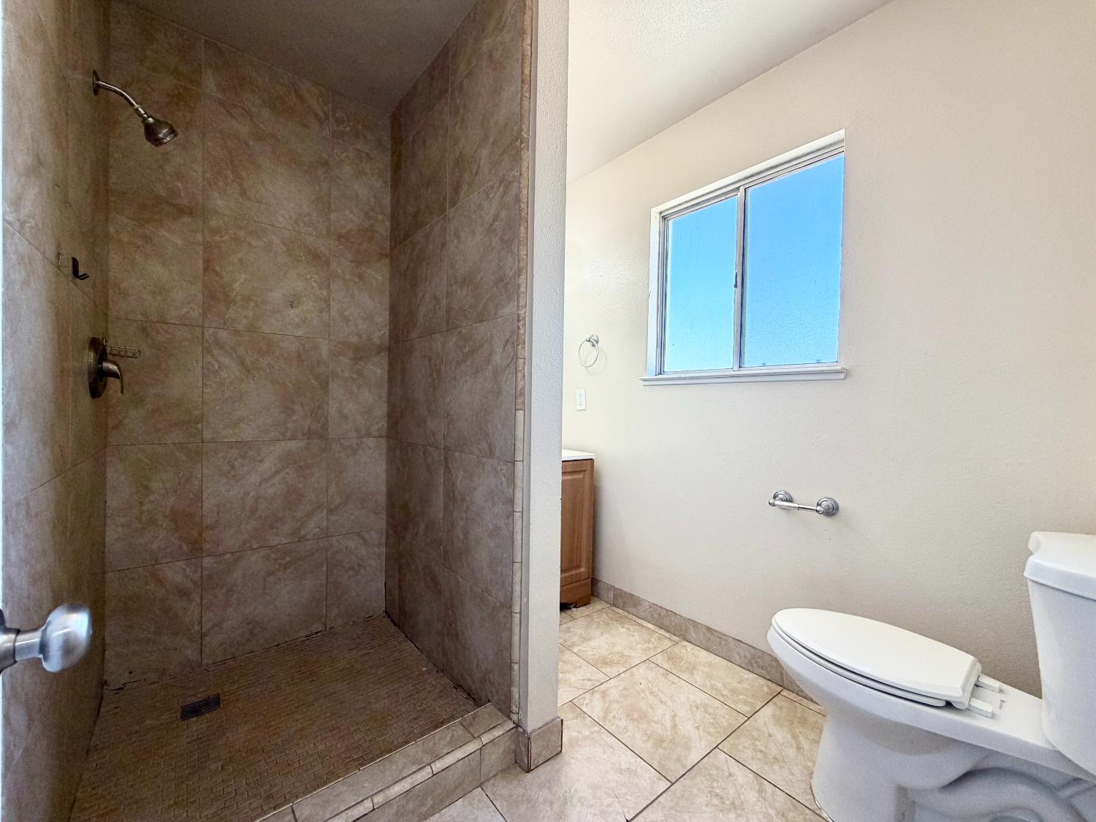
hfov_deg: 102.1
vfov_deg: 85.7
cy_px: 411
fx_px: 443
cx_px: 548
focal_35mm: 14
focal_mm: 2.22
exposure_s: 1/120
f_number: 2.2
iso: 200
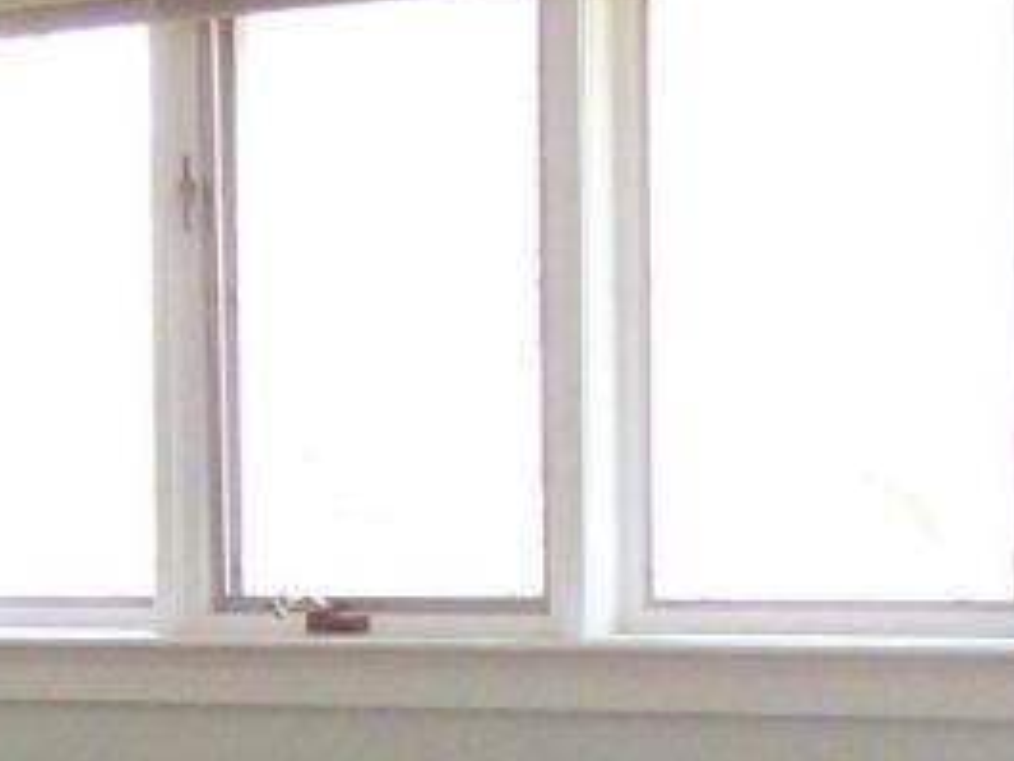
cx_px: 333
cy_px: 830
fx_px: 4074
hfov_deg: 14.2
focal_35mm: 139
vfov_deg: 10.6
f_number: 2.7
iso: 140
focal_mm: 6
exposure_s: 1/64
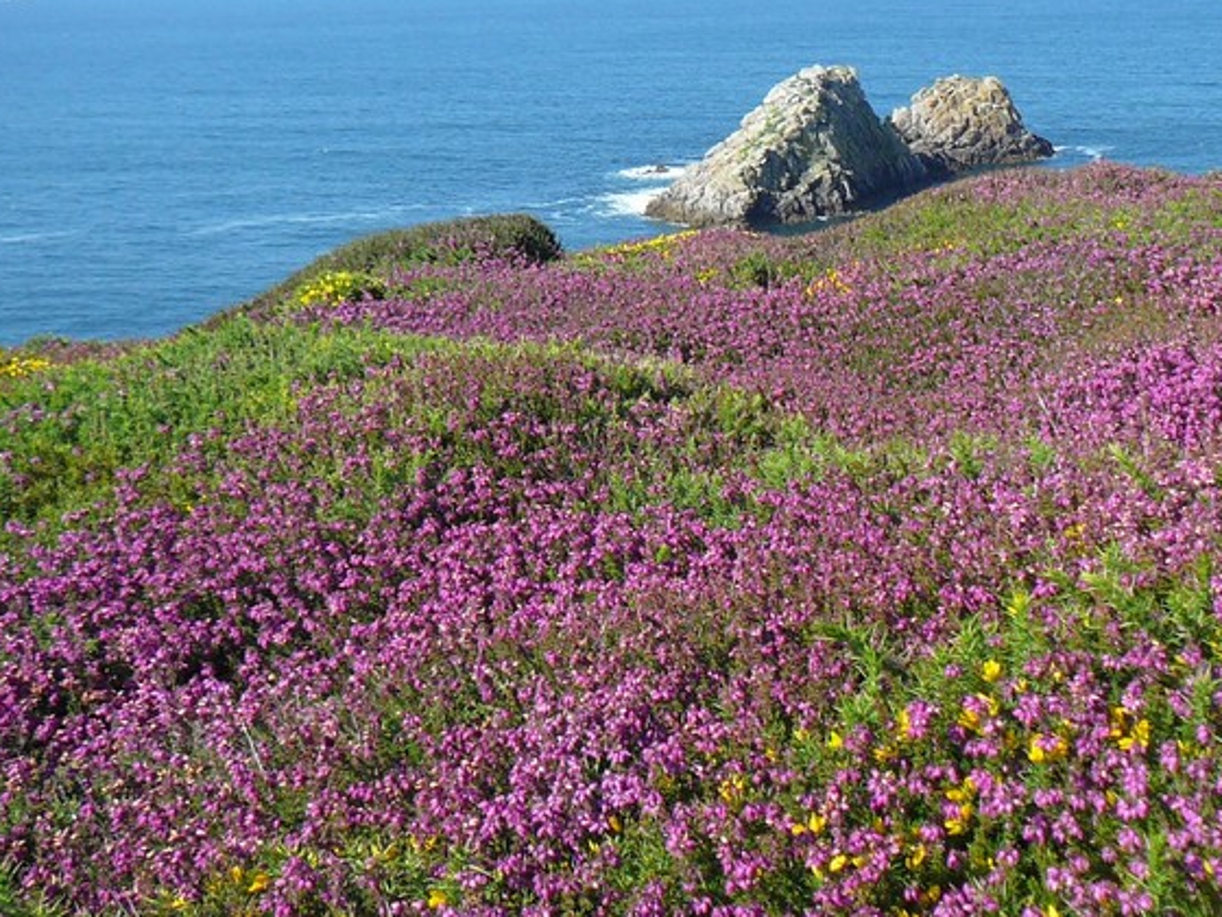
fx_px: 1765
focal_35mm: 50
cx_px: 840
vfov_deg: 28.9
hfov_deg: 37.7
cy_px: 319
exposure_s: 1/800
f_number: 2.8
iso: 80
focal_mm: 5.2
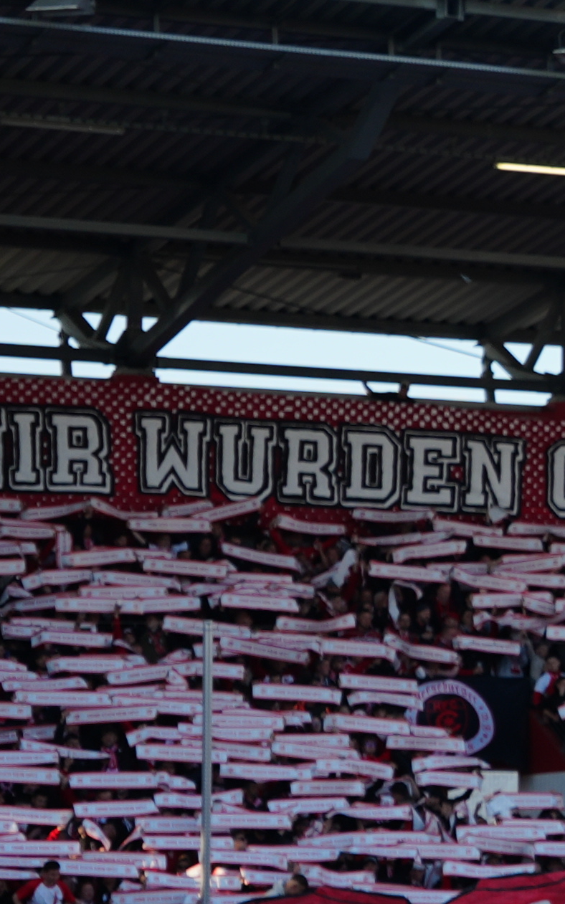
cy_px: 656
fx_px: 5322
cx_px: 1366
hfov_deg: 5.8
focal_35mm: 216
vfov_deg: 9.7
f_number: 5
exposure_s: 1/200
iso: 100
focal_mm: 39
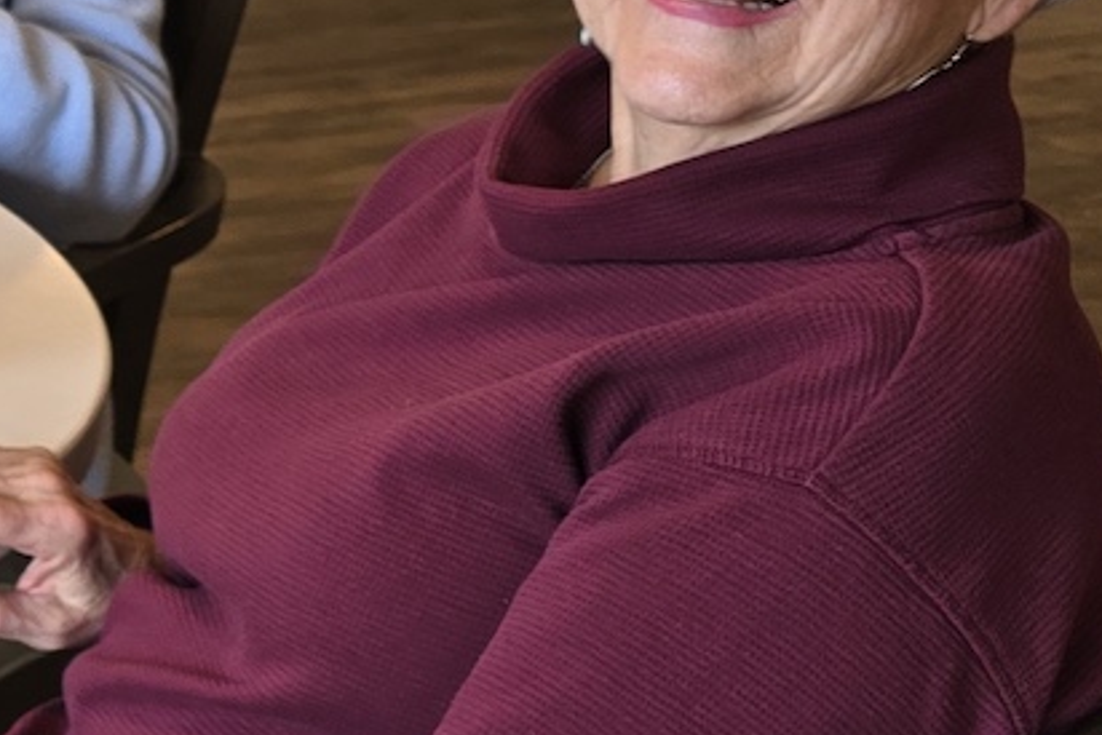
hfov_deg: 14.6
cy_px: 150
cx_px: -1107
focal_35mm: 116
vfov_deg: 11.8
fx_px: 3552
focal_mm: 6.3
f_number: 1.7
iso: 64
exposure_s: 1/55.2
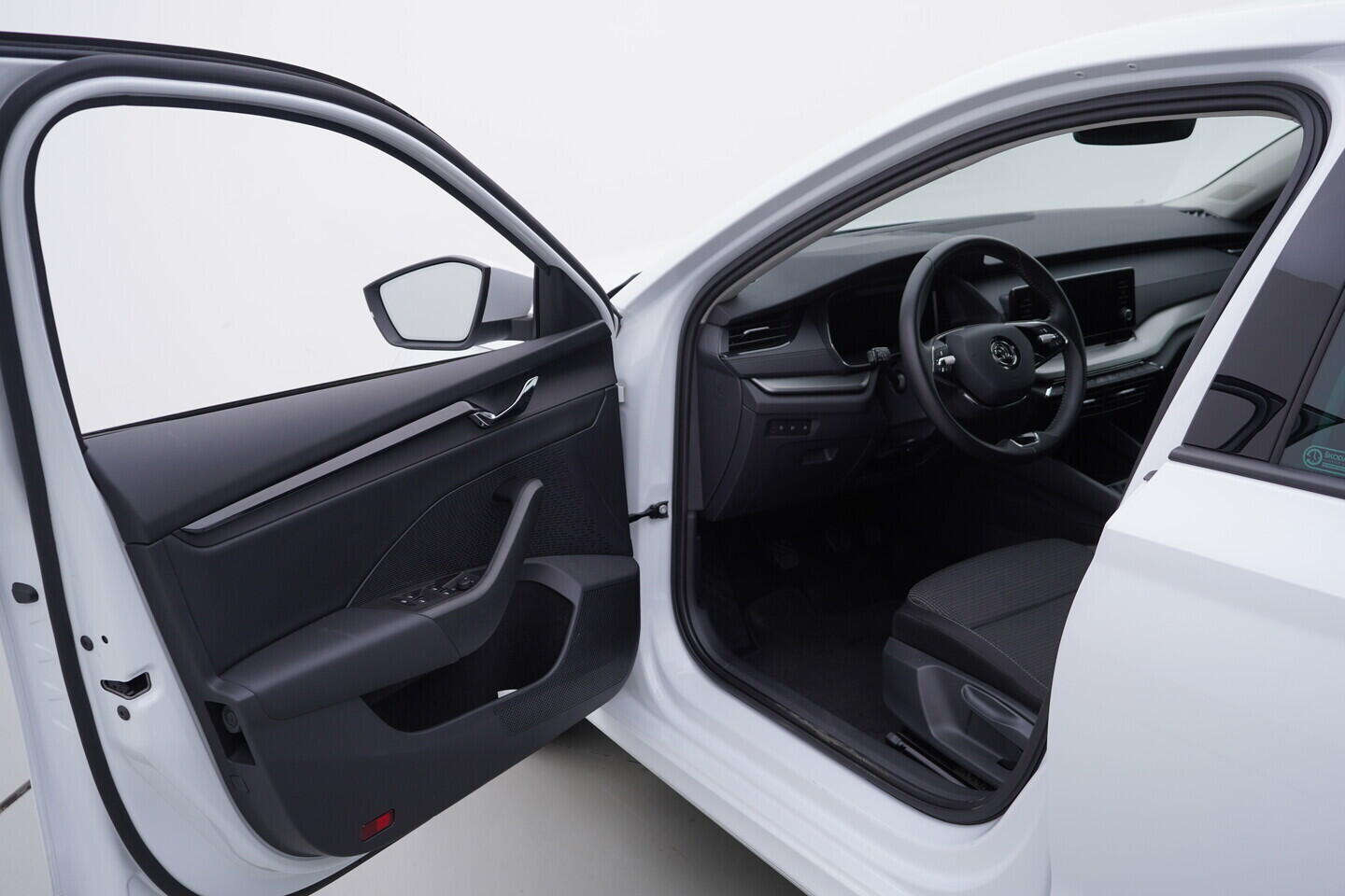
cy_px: 448
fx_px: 1345
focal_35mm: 36
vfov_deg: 36.9
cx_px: 672
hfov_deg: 53.1
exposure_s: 1/80
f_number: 4
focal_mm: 24
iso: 125
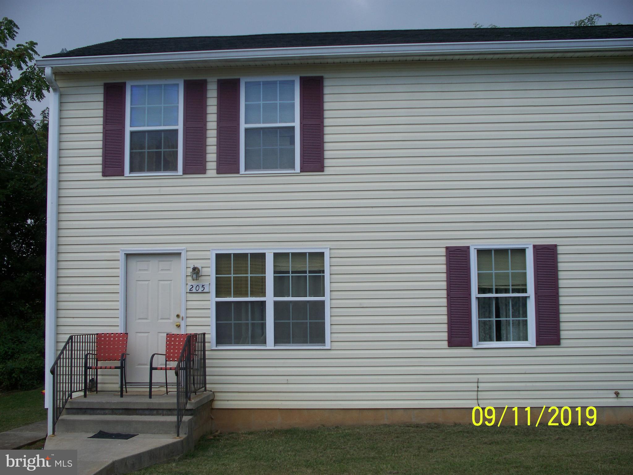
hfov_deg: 40.4
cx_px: 316
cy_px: 238
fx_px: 859
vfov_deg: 30.9
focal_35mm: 47
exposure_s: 1/400
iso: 64
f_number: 2.9
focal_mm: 9.86
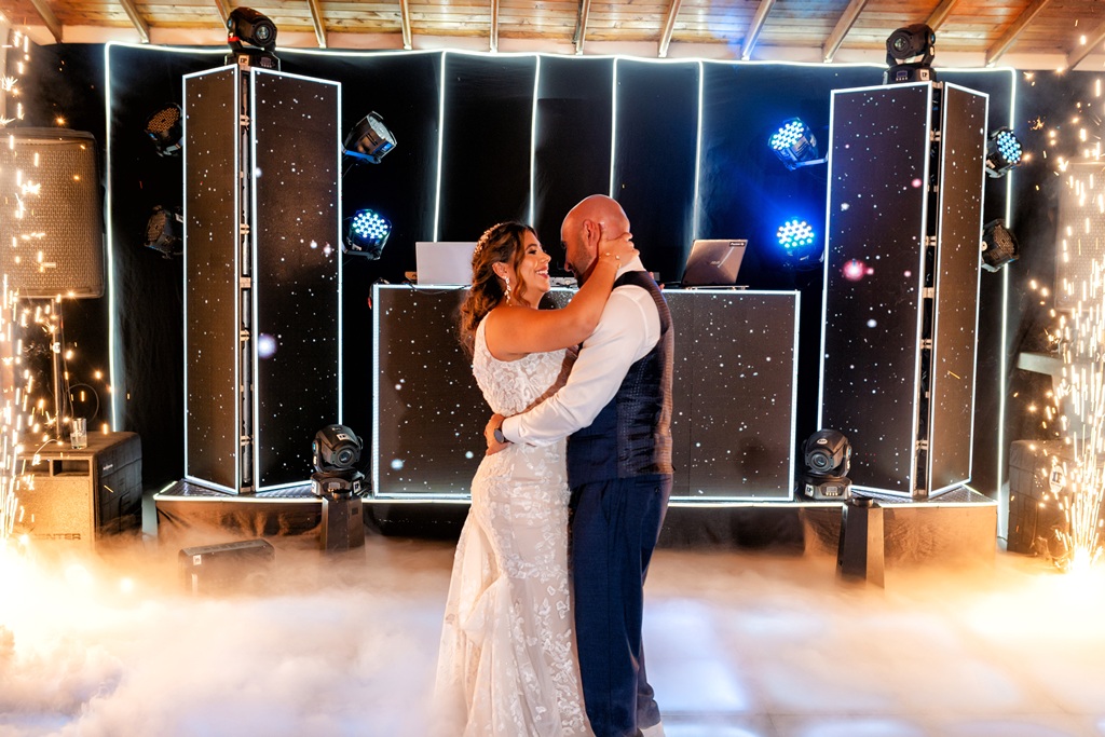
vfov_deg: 37.9
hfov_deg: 54.4
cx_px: 552
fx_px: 1074
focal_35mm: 35
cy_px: 368
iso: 400
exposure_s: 1/100
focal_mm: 35
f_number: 2.8
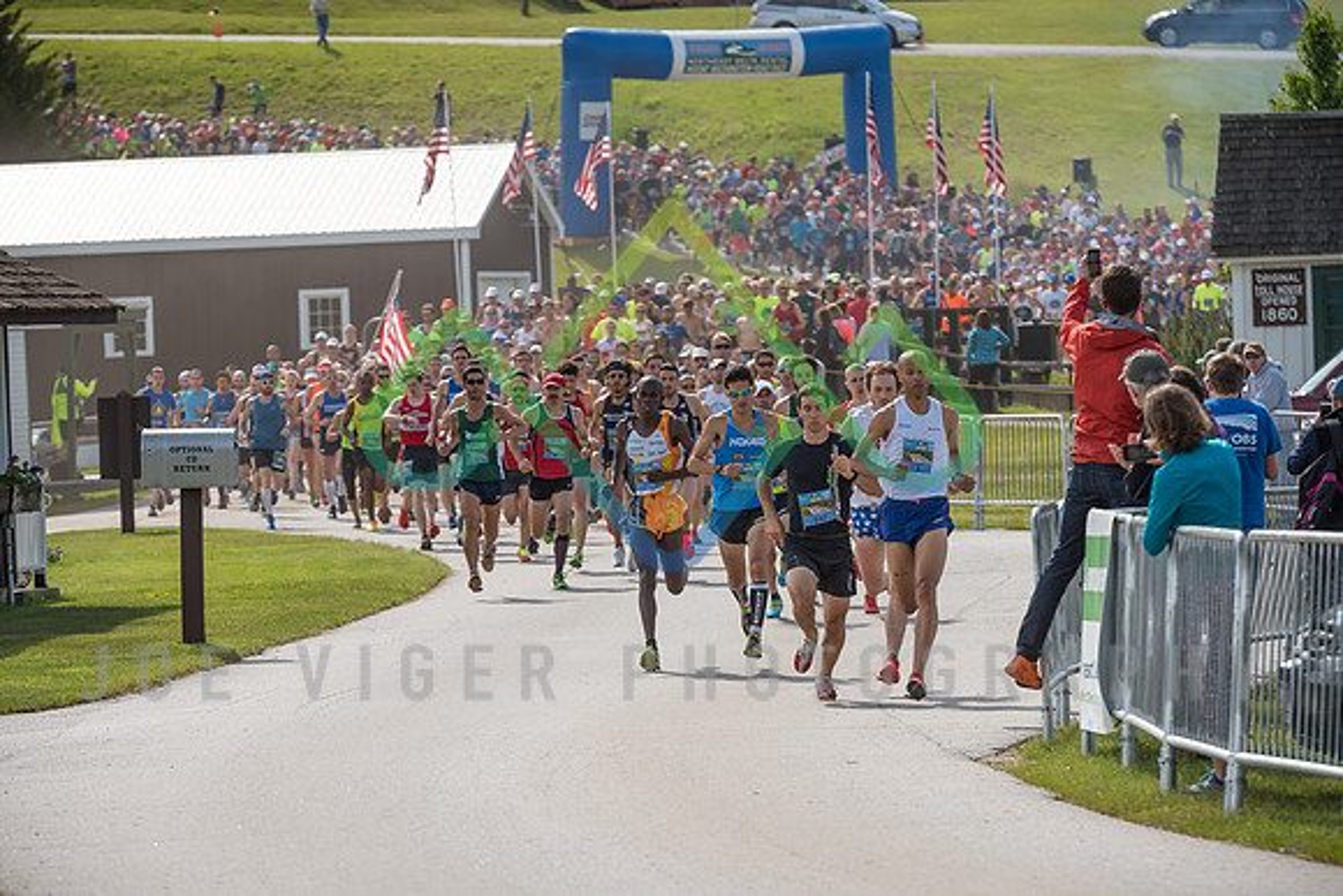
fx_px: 8938
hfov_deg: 8.6
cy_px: 577
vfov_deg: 5.7
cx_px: 649
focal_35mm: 240
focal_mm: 175
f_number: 5.6
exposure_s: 1/1600
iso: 200
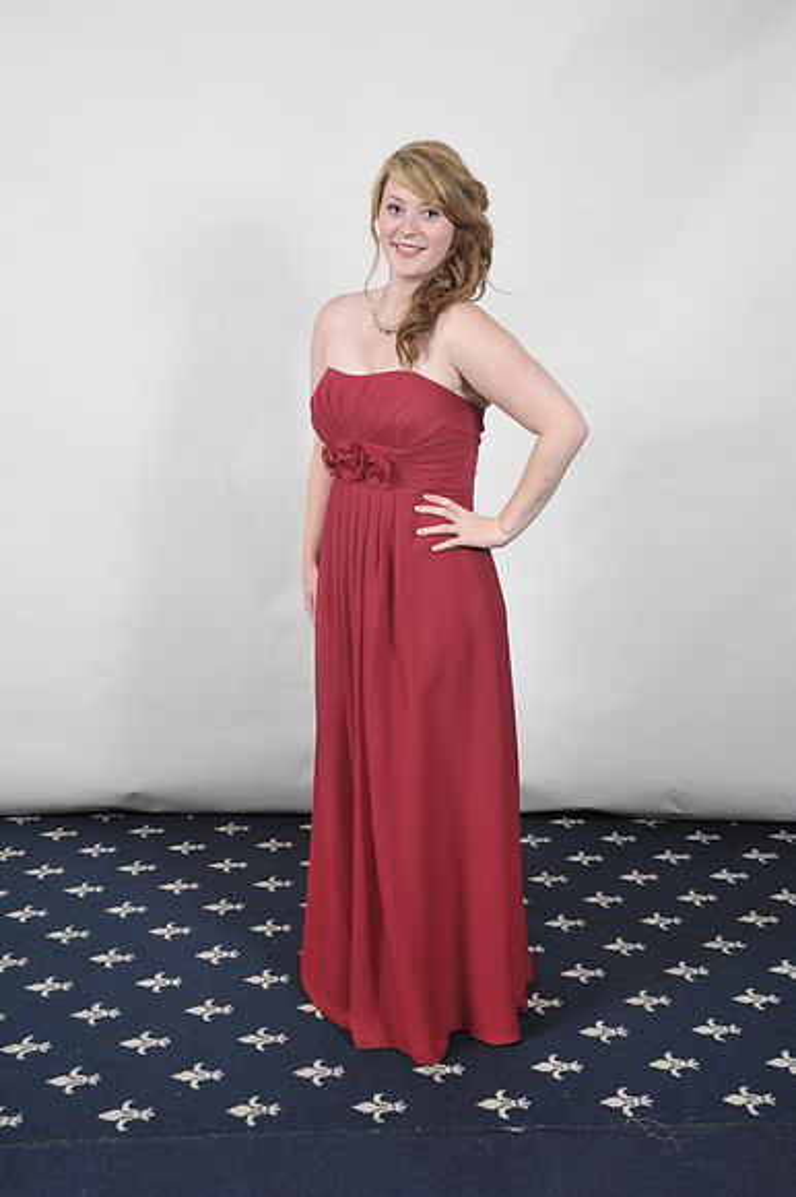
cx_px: 398
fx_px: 1395
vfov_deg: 46.4
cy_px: 598
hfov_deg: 31.9
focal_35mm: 42
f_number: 7.1
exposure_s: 1/160
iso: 1000
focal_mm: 42
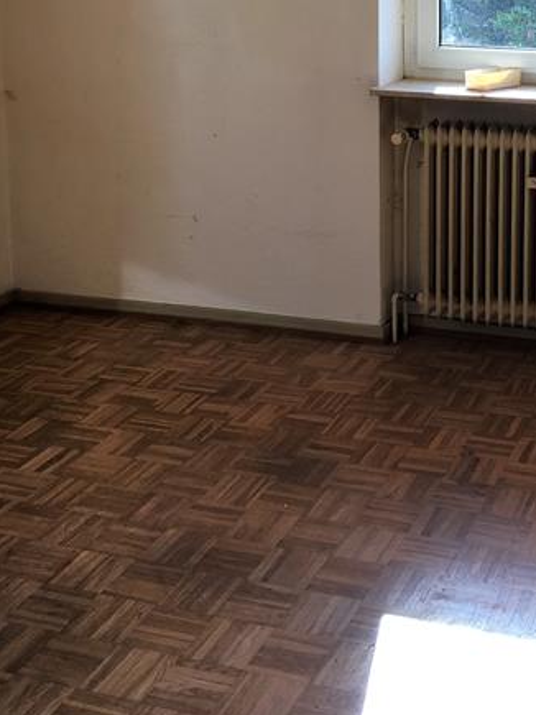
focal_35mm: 54
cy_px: 85
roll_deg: -0.1
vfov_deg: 33.8
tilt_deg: -8.4
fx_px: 1115
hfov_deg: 26.0
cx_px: 495
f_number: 2.2
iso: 25
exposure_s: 1/109
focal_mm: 4.15
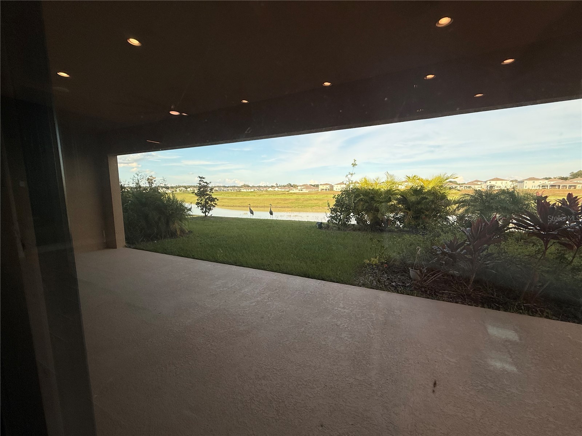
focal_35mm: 14
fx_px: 235
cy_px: 218
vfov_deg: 85.7
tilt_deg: -6.4
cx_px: 291
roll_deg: -0.1
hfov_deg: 102.1
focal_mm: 2.22
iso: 50
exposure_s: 1/853
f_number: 2.2
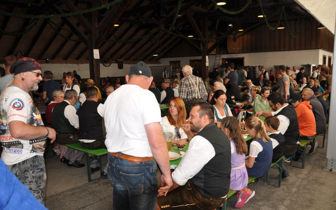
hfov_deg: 66.5
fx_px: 256
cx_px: 168
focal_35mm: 28
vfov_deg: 44.5
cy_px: 109
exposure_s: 1/200
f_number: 3.5
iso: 200
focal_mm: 18
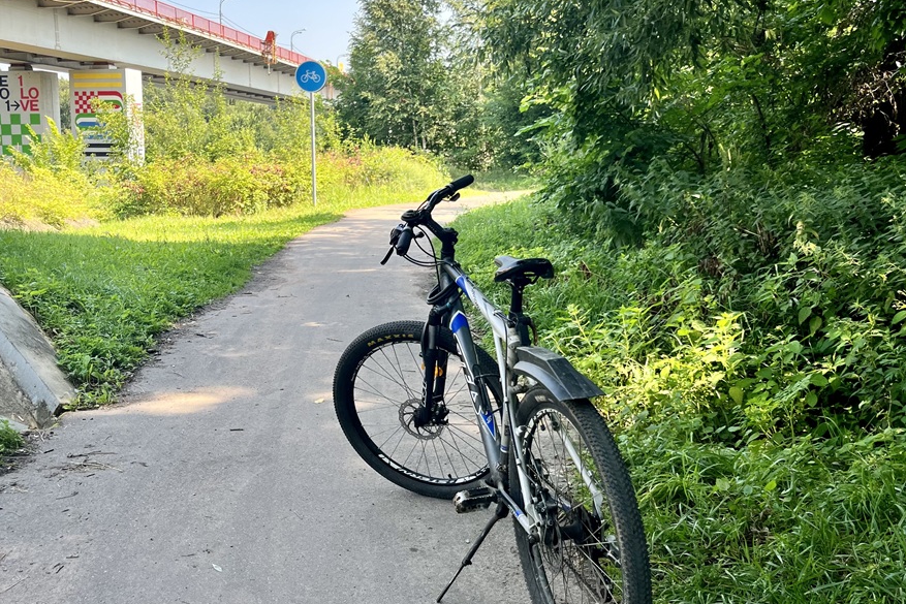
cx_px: 448
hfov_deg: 51.9
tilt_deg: -6.7
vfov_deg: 35.9
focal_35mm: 37
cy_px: 262
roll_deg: +0.6
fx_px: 931
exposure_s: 1/756
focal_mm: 5.1
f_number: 1.6
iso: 50
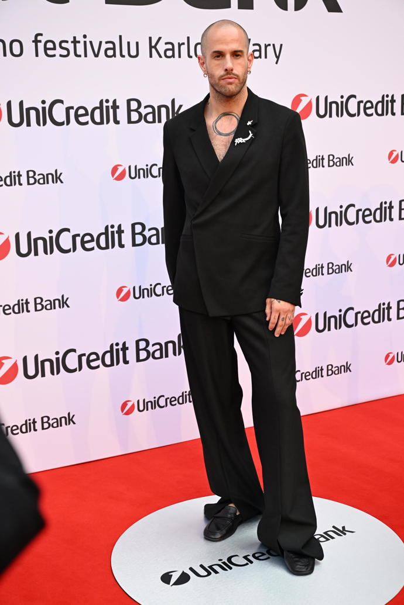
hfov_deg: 24.6
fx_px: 926
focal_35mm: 55
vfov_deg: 36.2
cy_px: 302
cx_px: 202
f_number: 4.5
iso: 2000
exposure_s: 1/800
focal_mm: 55
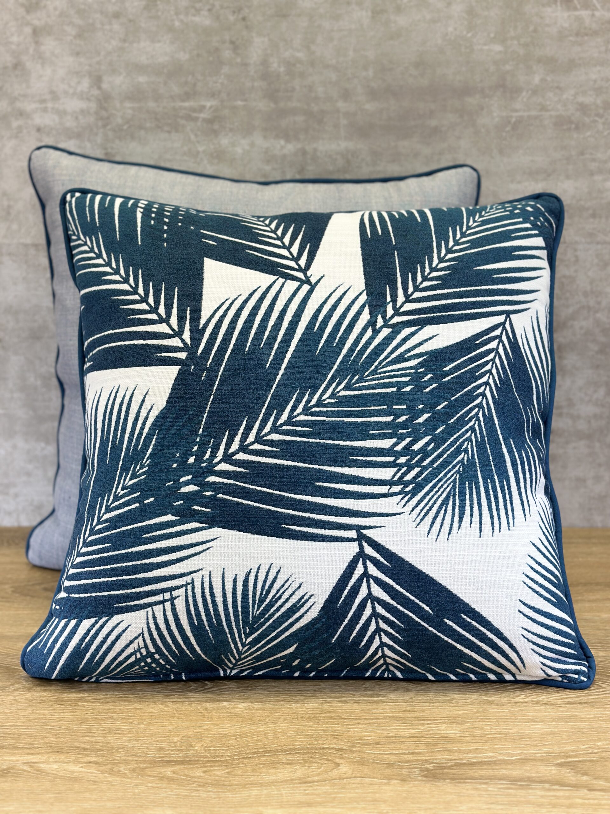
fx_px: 1128
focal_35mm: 48
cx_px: 305
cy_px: 407
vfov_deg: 39.7
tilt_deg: -12.5
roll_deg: +0.5
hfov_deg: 30.3
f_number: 1.78
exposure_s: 1/120
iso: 80
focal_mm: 6.86
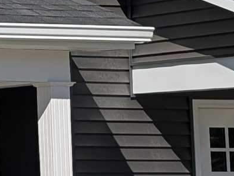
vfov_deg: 8.0
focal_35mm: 185
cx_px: -459
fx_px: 1252
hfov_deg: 8.8
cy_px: 11
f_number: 1.68
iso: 22
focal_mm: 6.9
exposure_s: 1/2174
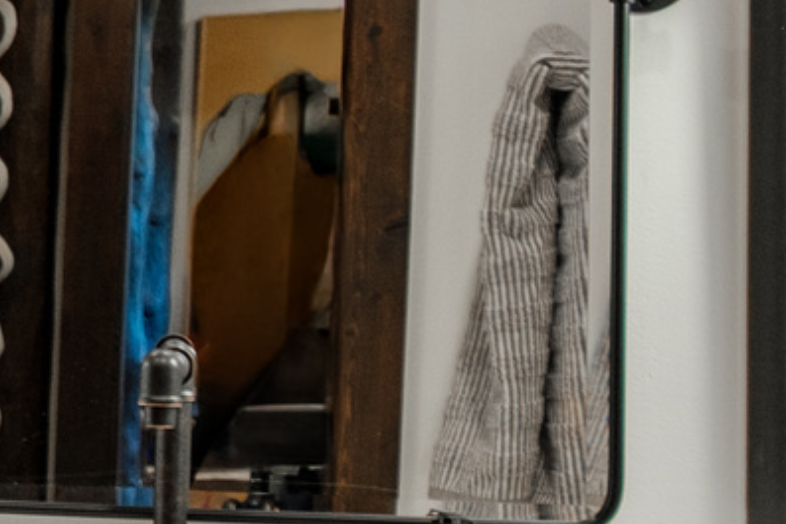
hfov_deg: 12.4
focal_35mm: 129
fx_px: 2817
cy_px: 278
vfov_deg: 10.6
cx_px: -1121
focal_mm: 16.6
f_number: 4.5
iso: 400
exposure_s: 1/25
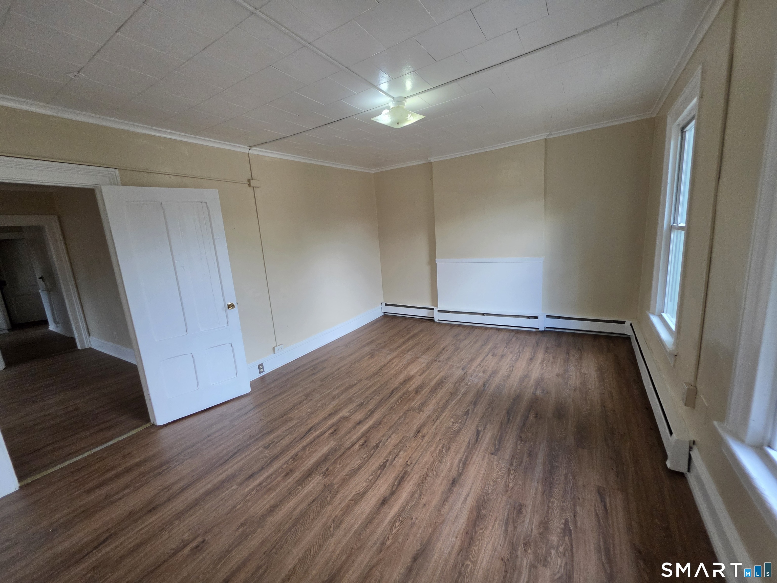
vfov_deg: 89.9
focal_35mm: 13
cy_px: 292
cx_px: 388
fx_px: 292
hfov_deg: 106.2
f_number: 1.9
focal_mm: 2.2
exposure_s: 1/120
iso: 125
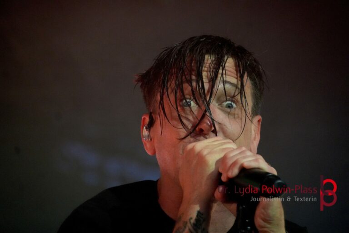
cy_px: 116
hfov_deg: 8.2
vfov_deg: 5.5
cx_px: 174
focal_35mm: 250
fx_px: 2428
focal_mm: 167
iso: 5000
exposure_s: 1/320
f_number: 6.3
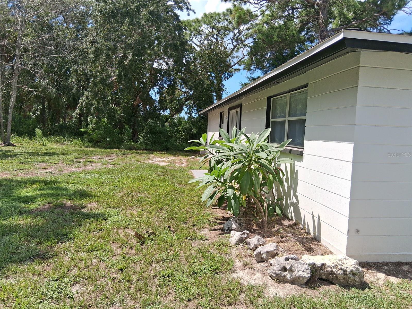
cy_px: 154
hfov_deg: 67.3
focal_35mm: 26
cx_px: 206
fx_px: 309
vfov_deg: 53.1
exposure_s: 1/668
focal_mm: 3.98
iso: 25
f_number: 1.8
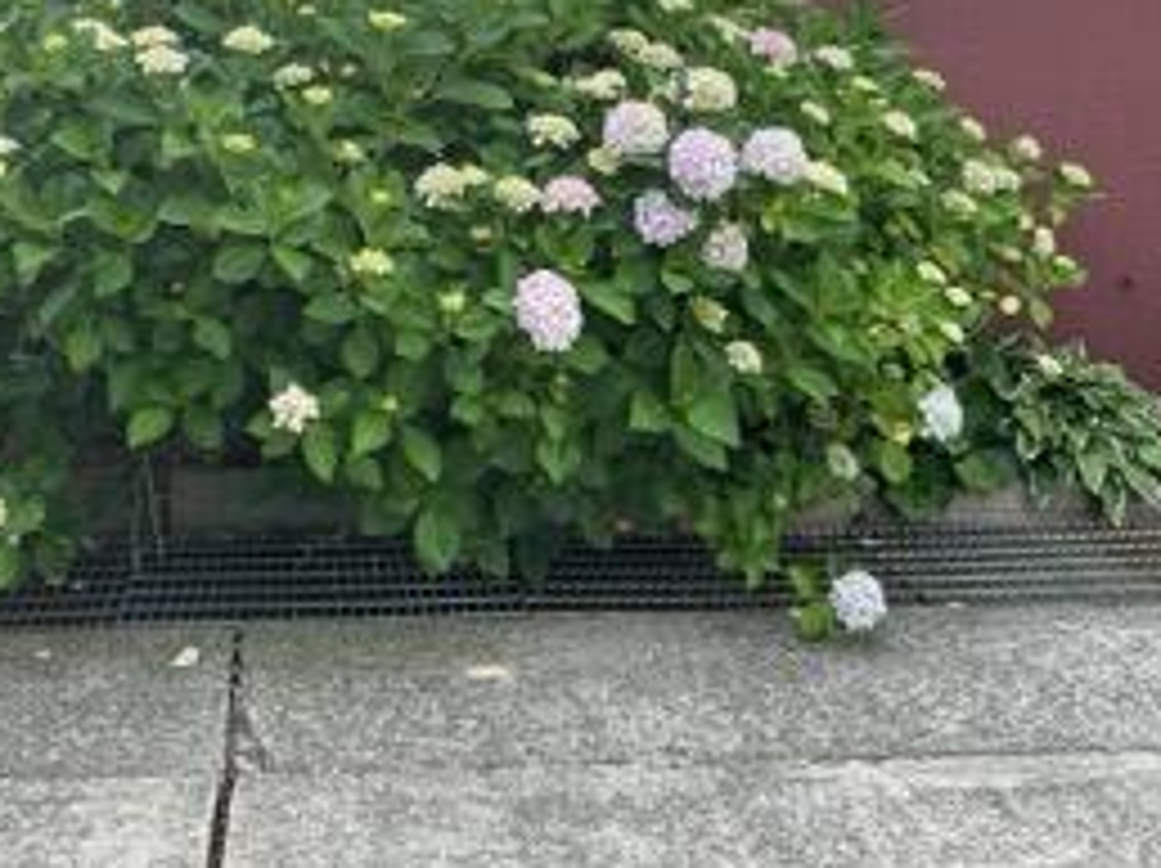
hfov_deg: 41.5
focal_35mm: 45
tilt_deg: -6.0
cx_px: 369
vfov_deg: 31.5
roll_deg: +0.9
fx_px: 1508
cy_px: 202
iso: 25
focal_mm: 3
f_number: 1.8
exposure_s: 1/372
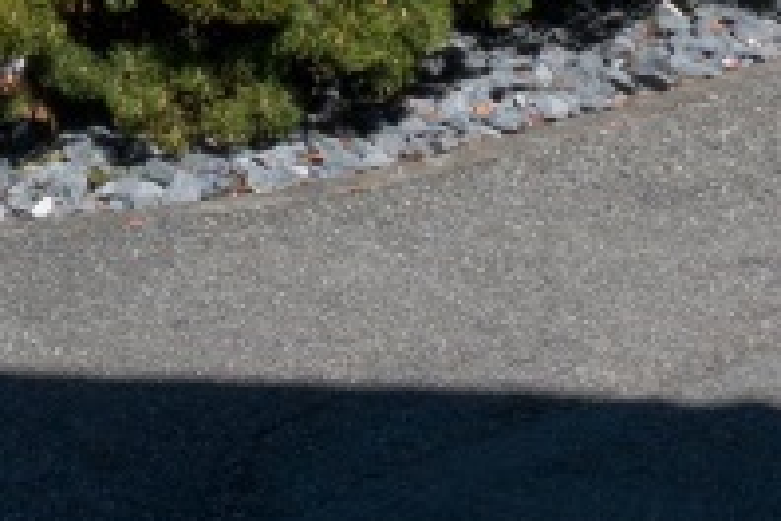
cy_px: -724
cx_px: -394
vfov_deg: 7.9
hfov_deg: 12.2
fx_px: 3471
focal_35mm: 160
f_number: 8
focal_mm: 11.45
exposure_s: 1/640
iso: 125
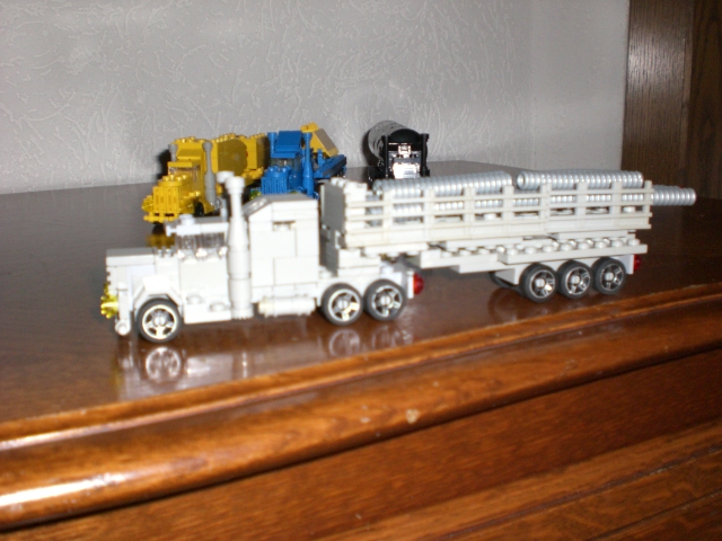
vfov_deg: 37.7
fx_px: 793
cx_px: 361
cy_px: 270
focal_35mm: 38
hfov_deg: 49.0
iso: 200
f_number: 3.1
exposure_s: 1/60
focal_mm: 6.3
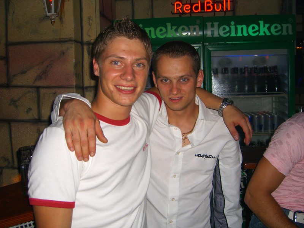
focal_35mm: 38
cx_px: 152
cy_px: 114
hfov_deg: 49.0
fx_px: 334
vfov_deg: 37.7
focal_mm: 7.9
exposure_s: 1/60
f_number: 2.8
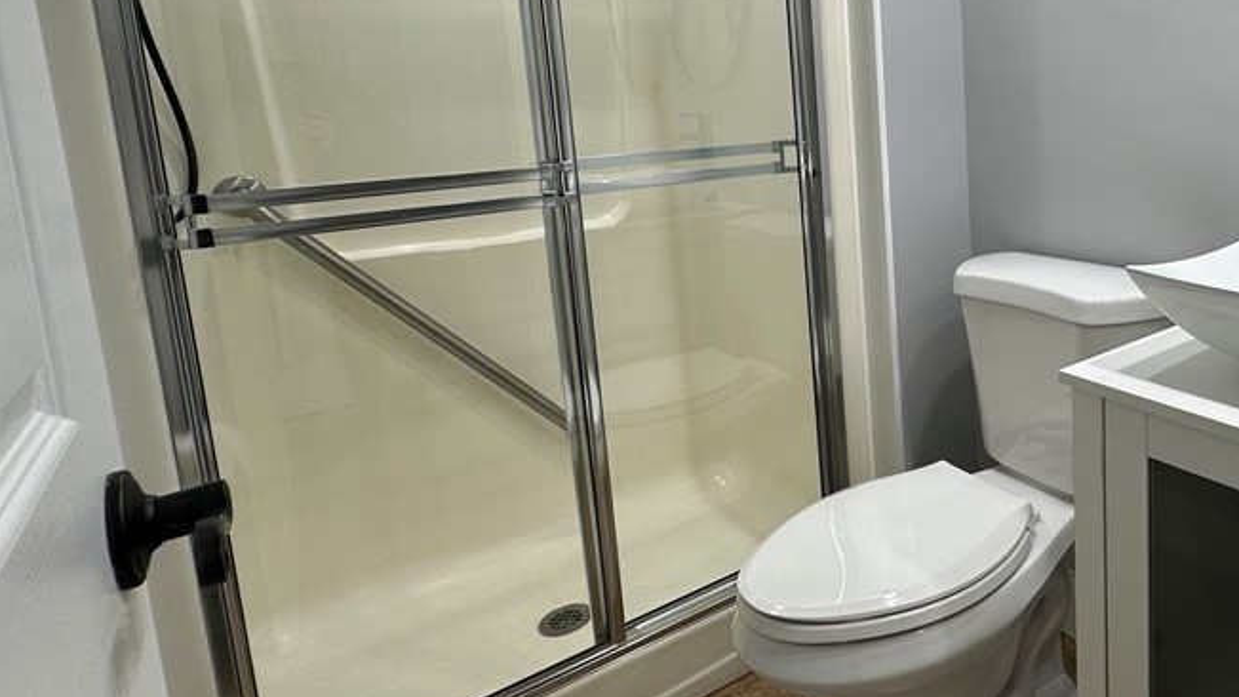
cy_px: 202
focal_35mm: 24
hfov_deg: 70.8
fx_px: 788
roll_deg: +2.2
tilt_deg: -6.3
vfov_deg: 46.5
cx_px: 938
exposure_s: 1/120
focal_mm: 2.22
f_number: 2.2
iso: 80
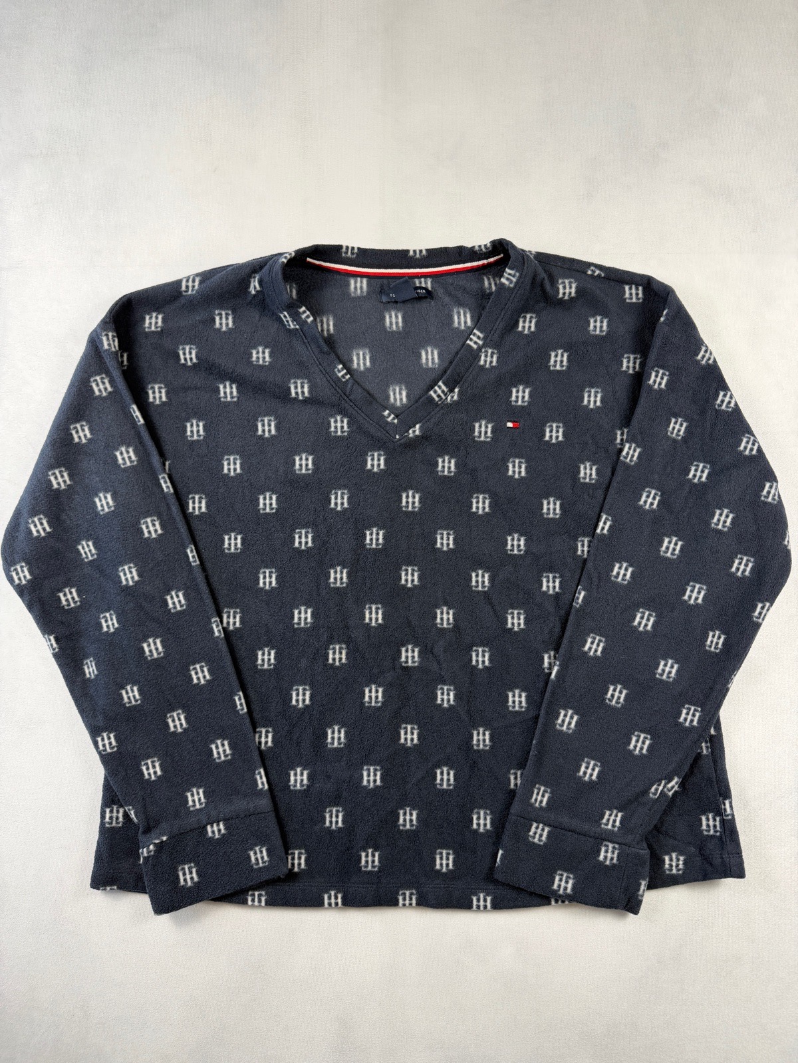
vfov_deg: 71.6
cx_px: 399
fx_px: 738
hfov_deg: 56.8
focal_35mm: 24
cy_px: 532
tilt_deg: -71.9
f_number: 1.78
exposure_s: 1/121
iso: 64
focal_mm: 6.76
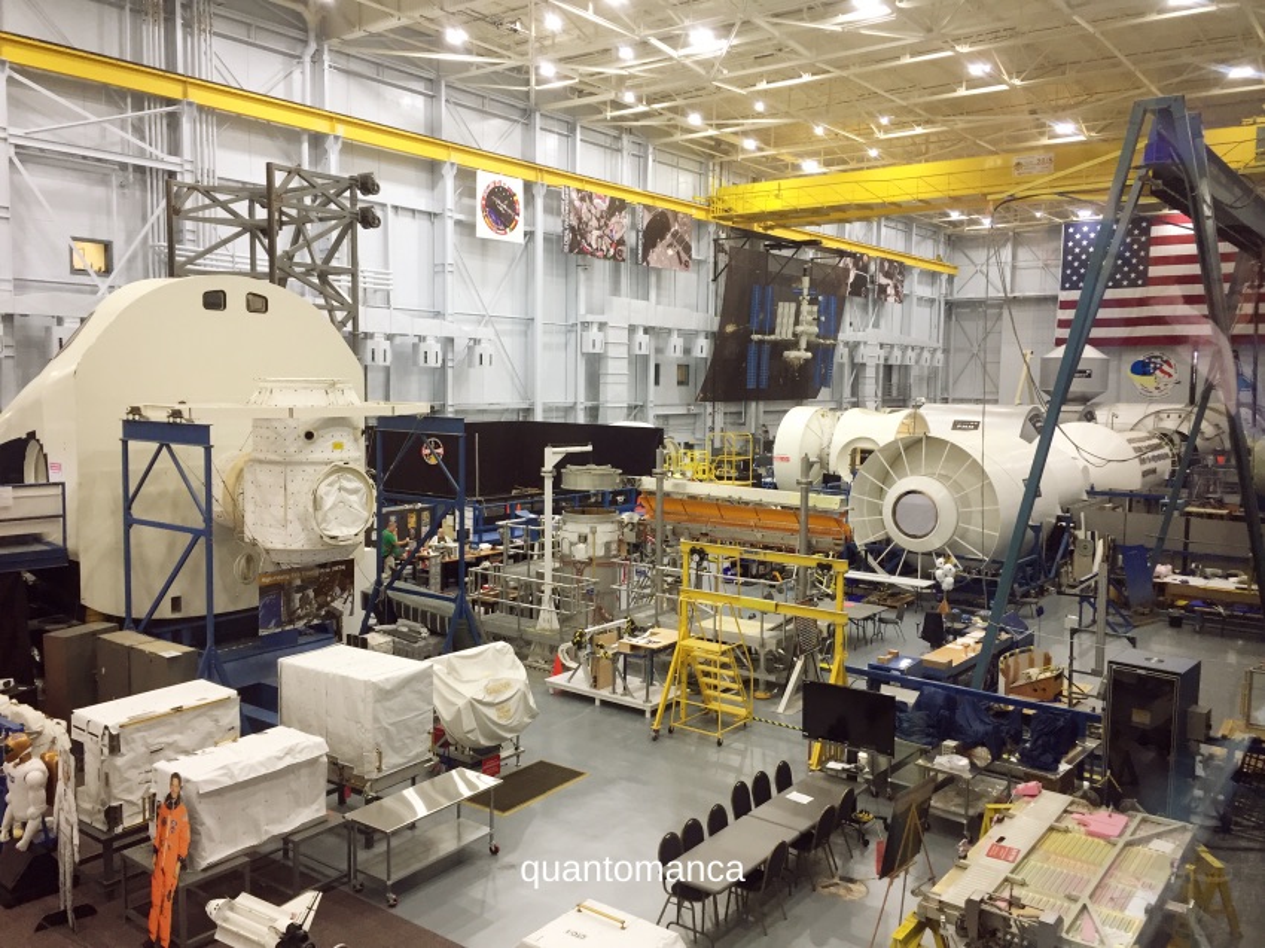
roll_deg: -2.0
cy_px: 474
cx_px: 632
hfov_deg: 61.7
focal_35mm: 29
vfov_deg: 48.2
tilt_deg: -5.8
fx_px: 1059
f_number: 2.2
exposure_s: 1/30
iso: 80
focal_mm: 4.15
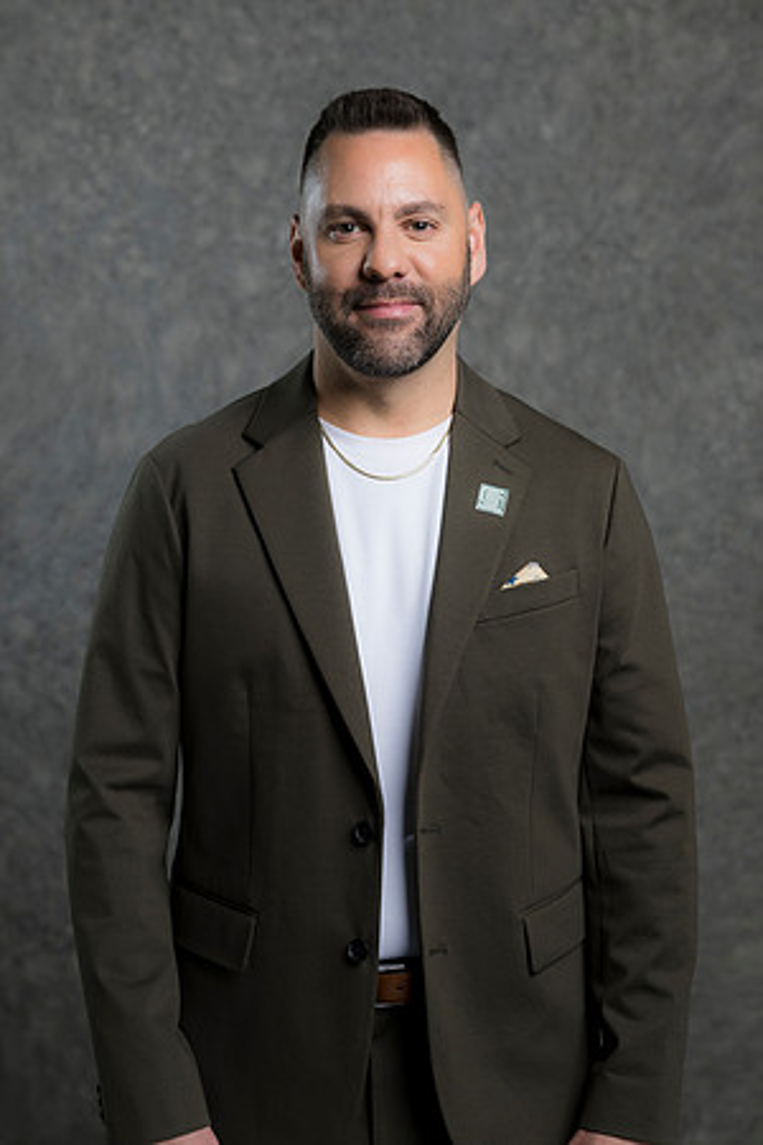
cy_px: 572
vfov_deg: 23.9
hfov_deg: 16.1
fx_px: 2702
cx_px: 382
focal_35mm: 85
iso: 125
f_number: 5
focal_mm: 85
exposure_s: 1/200
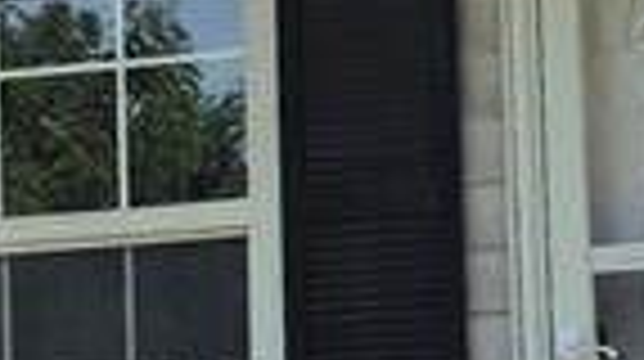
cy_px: 454
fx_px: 3070
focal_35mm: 180
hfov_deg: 12.0
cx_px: 198
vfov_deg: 6.7
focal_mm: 5.4
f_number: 1.8
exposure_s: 1/1448
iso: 25
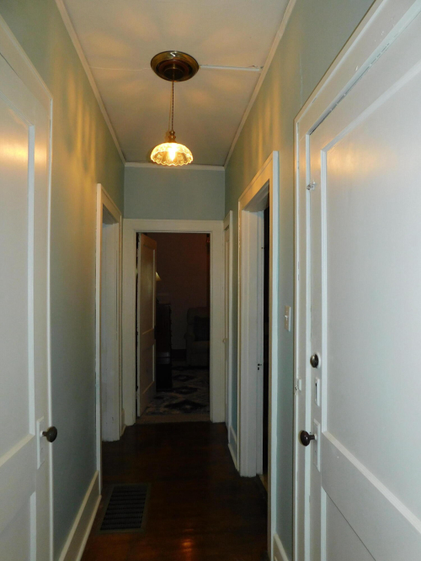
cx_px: 210
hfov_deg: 58.9
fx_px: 373
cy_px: 280
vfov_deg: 73.9
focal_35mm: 23
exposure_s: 1/30
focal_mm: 4
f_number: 3
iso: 200
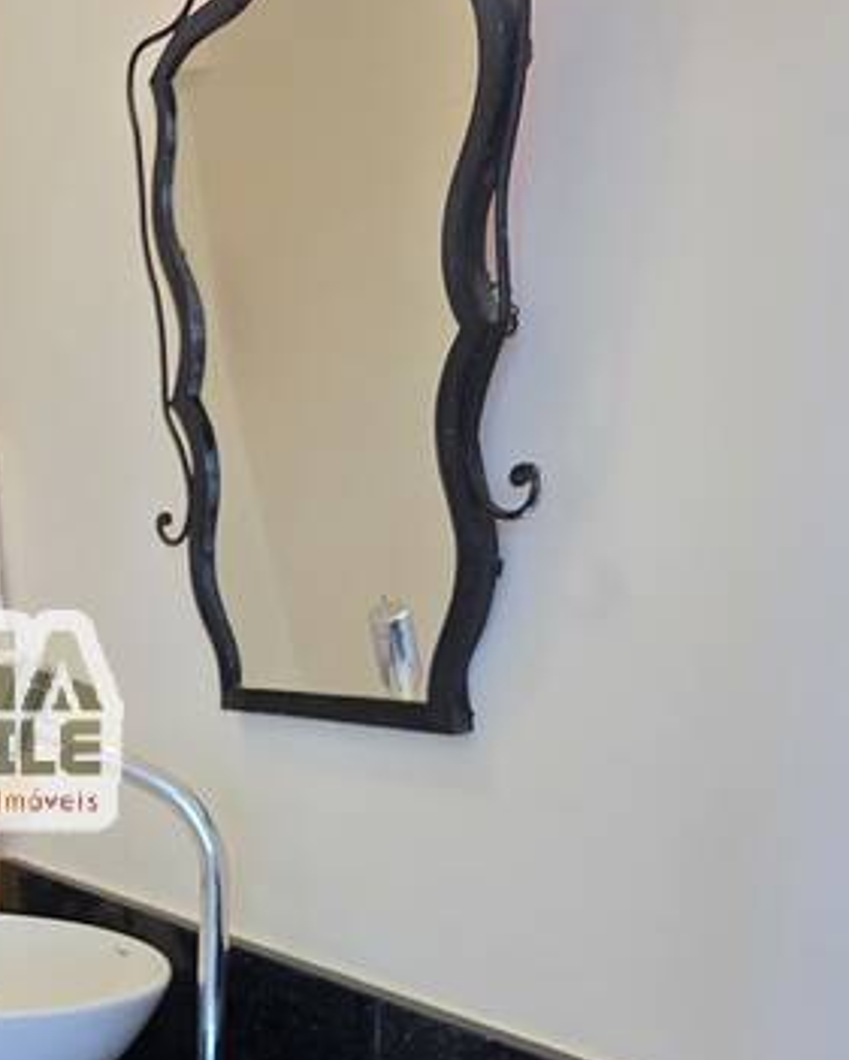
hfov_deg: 32.6
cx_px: -127
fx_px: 1224
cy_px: 728
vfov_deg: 45.9
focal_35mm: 39
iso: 320
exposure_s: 1/60
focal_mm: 2.2
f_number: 1.9
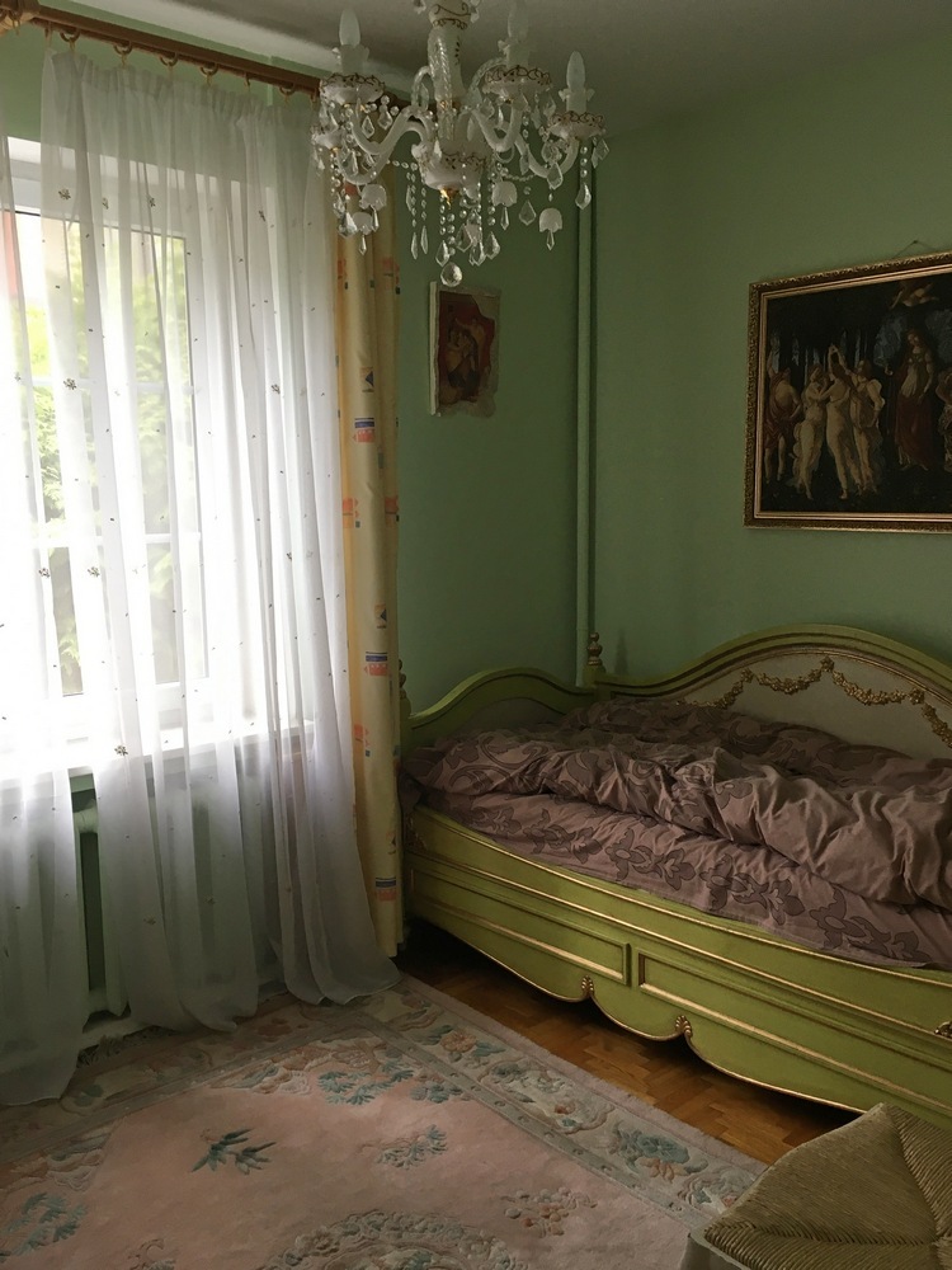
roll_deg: -0.4
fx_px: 1063
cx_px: 476
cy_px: 635
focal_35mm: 29
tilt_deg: -7.5
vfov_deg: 61.7
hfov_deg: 48.2
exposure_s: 1/33
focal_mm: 4.15
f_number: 2.2
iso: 80
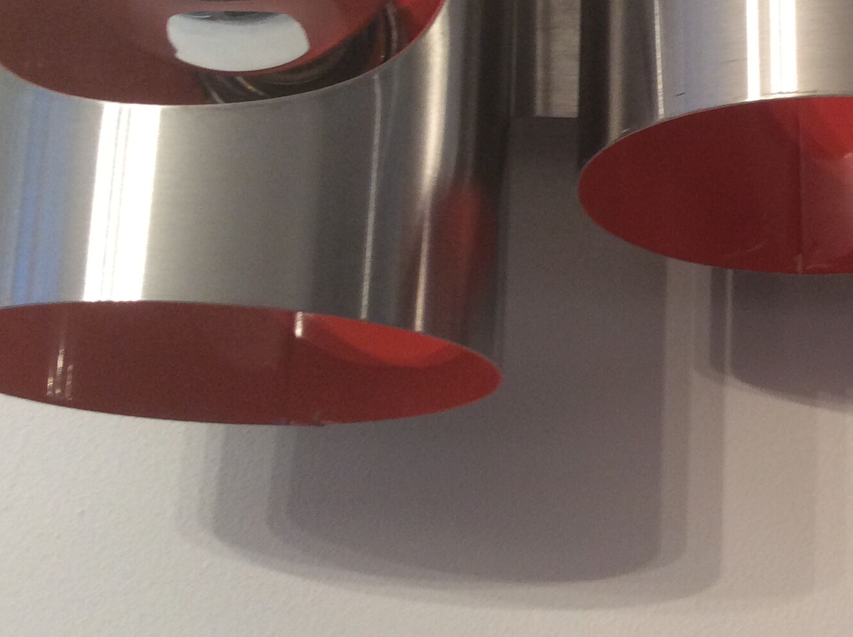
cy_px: 293
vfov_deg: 23.6
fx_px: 1525
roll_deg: +2.5
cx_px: 812
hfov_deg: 29.6
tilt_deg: +18.8
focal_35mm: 62
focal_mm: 3.3
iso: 100
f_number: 2.4
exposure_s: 1/25
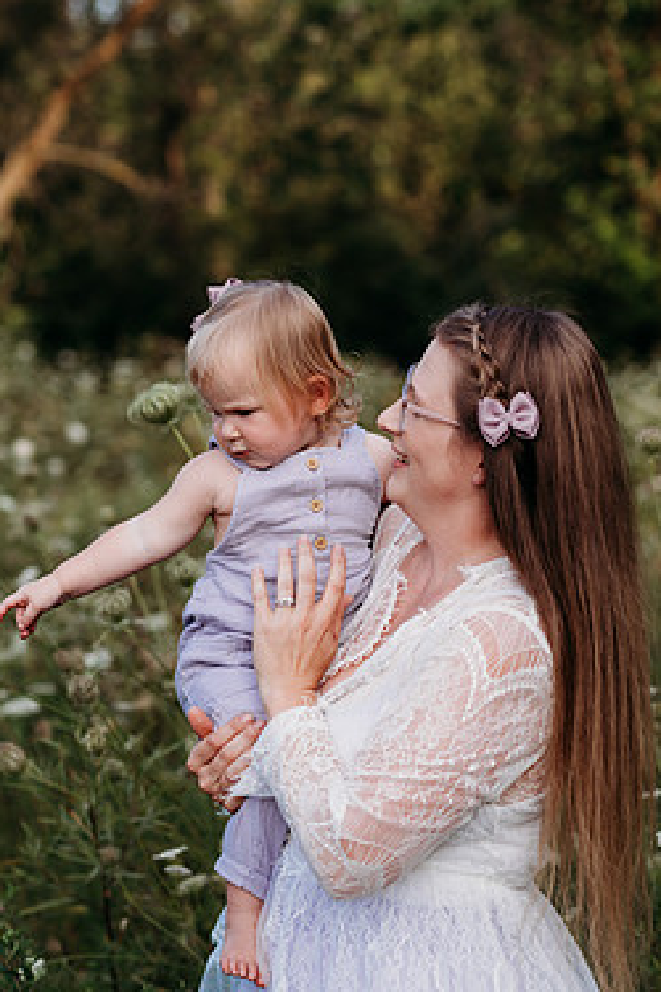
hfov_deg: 13.4
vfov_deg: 20.0
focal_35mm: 102
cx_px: 349
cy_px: 529
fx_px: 2809
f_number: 3.5
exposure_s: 1/1250
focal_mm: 85
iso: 250
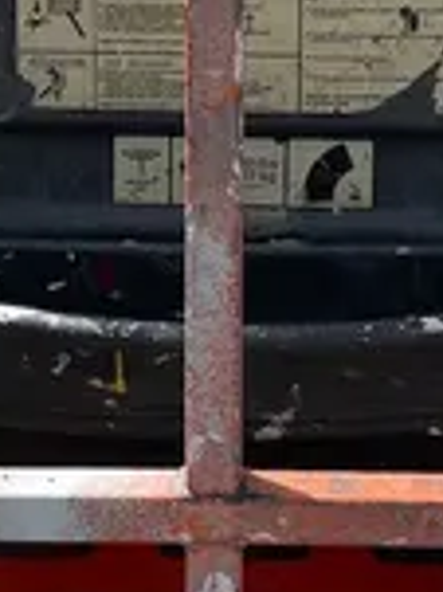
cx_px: 220
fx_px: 2153
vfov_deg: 15.1
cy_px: -139
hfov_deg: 11.7
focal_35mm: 126
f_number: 1.6
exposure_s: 1/4132
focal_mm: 4.2
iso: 32
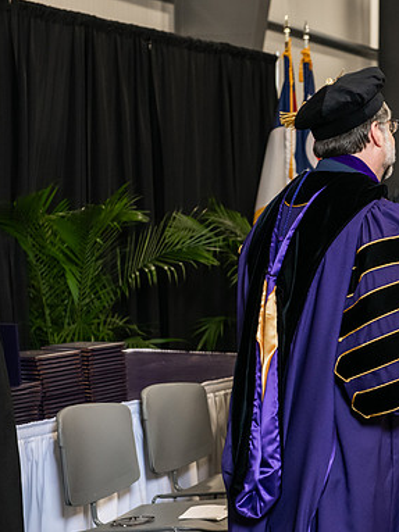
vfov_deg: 19.3
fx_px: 1568
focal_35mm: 102
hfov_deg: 14.3
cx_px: 388
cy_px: 267
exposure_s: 1/200
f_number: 5
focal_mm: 70
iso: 2500
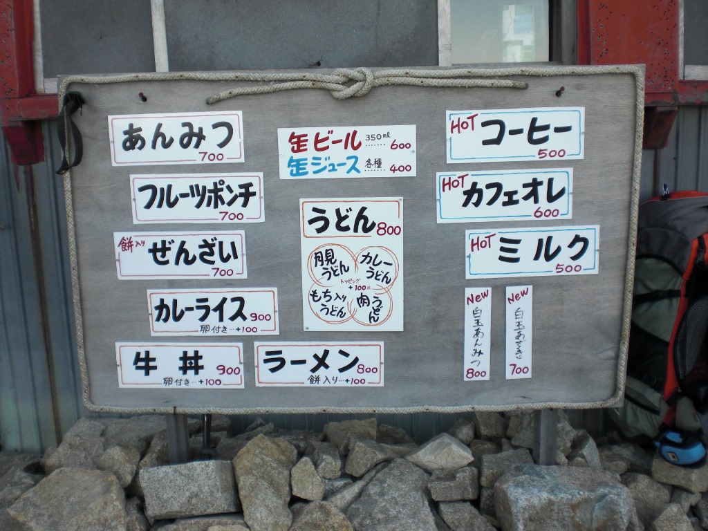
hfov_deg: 49.0
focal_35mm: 38
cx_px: 354
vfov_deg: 37.7
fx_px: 777
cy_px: 266
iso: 64
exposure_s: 1/125
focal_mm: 6.3
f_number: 3.1
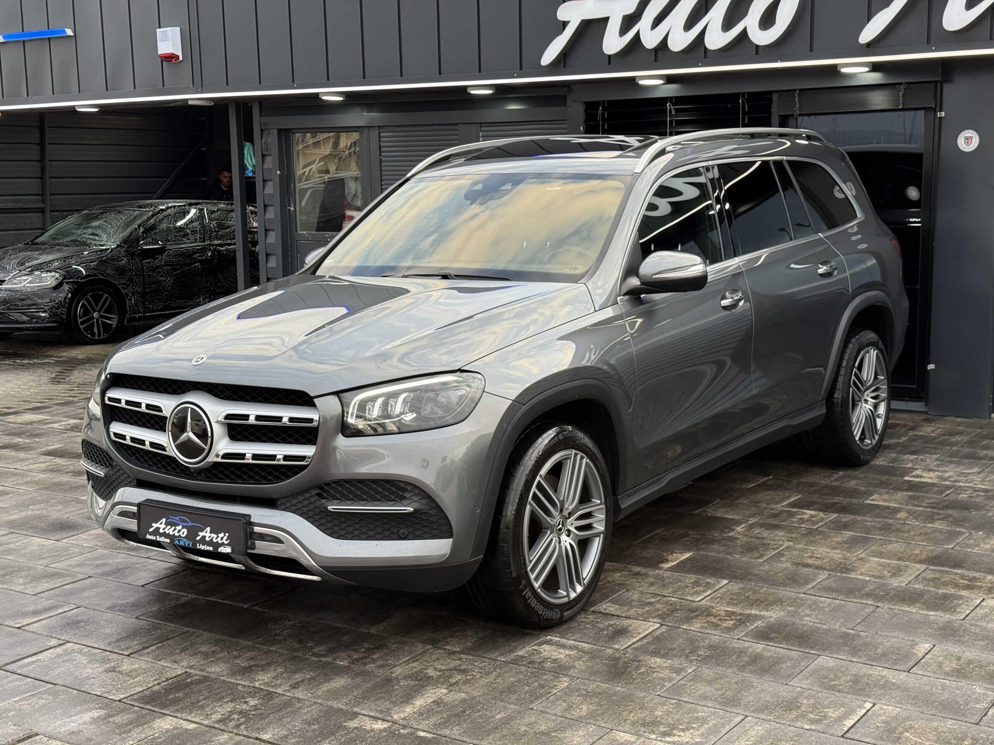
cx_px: 497
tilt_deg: -7.5
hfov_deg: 39.7
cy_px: 372
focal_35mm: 48
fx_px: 1378
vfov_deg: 30.3
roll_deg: +1.2
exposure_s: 1/302
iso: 80
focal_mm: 6.76
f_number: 1.78
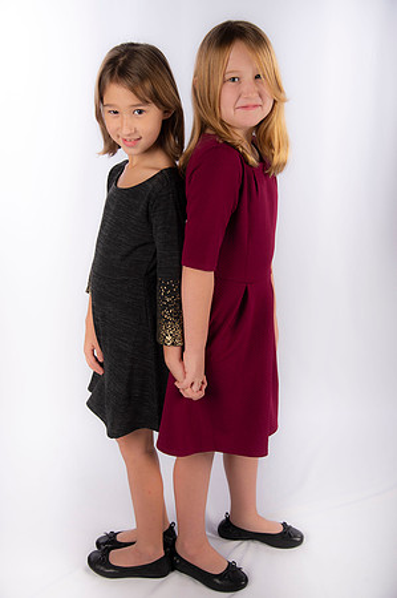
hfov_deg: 28.0
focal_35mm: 48
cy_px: 299
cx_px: 198
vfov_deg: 41.2
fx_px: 796
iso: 100
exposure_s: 1/200
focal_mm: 48
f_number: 6.3
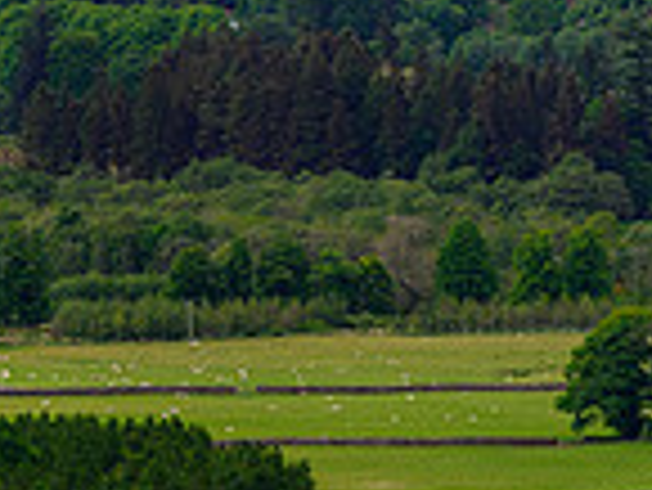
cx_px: -594
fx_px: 14534
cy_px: -317
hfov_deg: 2.6
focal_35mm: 771
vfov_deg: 1.9
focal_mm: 200
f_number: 7.1
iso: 450
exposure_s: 1/800
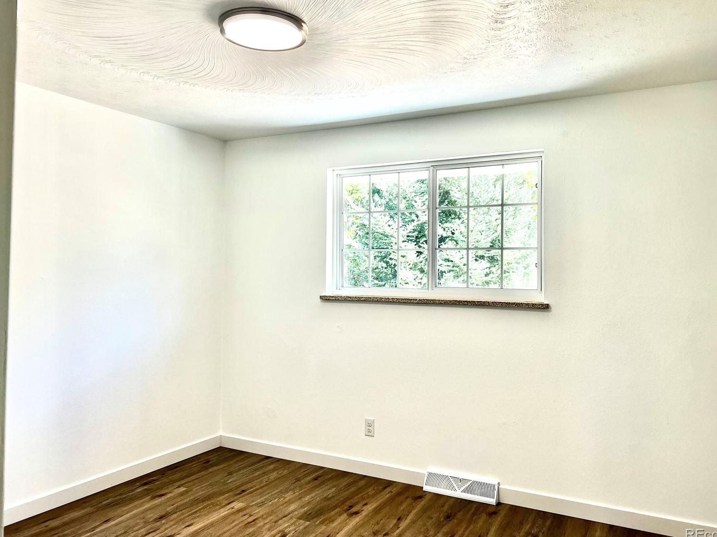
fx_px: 580
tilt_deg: +1.2
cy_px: 255
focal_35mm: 28
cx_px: 377
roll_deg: -1.2
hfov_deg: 63.4
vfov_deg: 49.7
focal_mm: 5.7
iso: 32
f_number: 1.5
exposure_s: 1/135
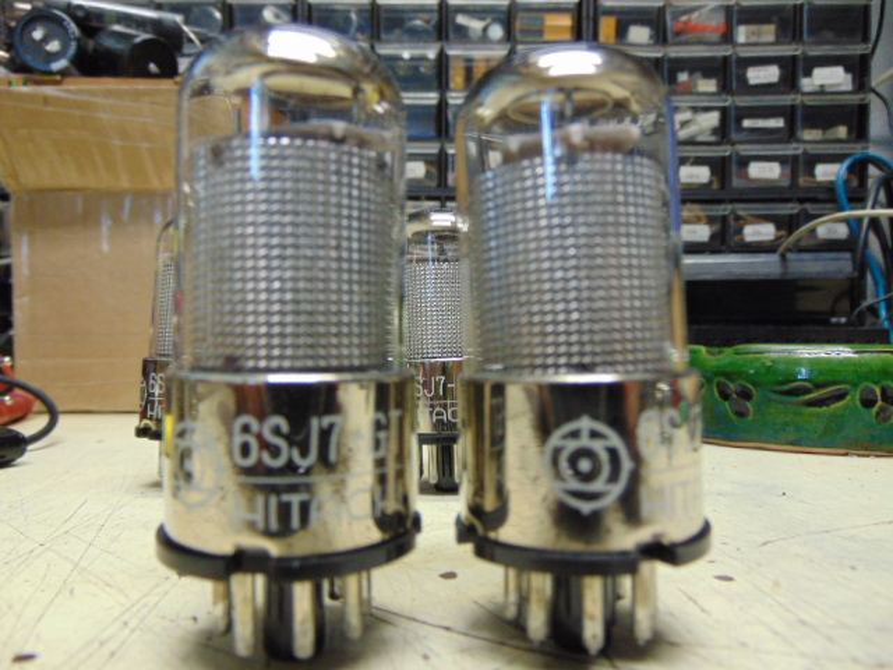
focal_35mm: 25
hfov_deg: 69.4
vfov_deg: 54.9
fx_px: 645
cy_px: 335
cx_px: 446
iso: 200
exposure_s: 1/30
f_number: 3
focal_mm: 4.5
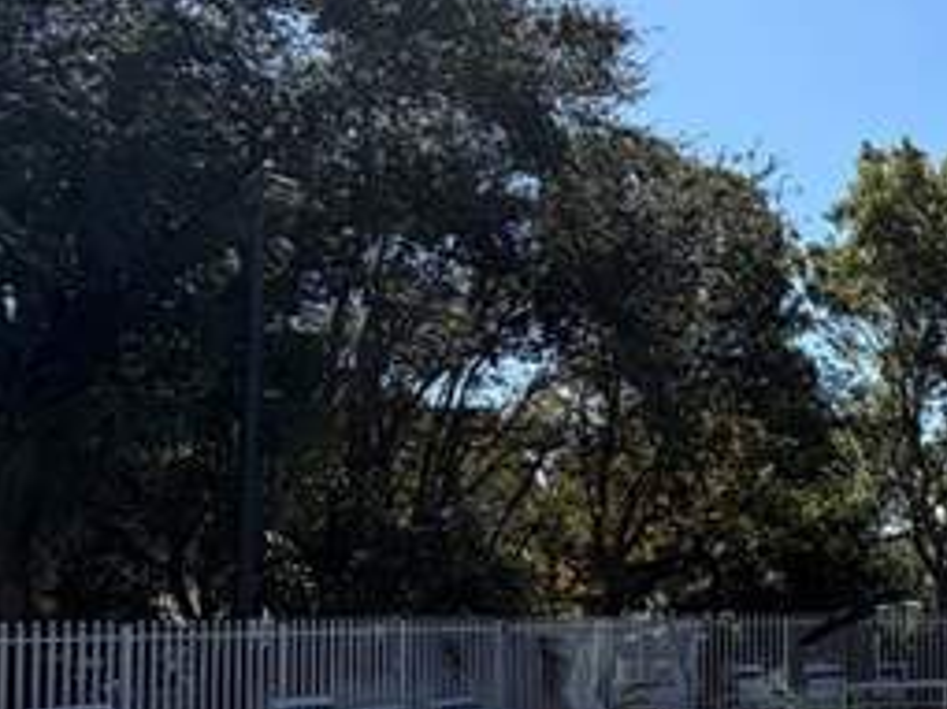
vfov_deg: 31.9
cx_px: 1393
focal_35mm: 44
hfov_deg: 28.9
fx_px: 1203
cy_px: 575
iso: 20
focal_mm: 2.22
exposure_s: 1/820
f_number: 2.2
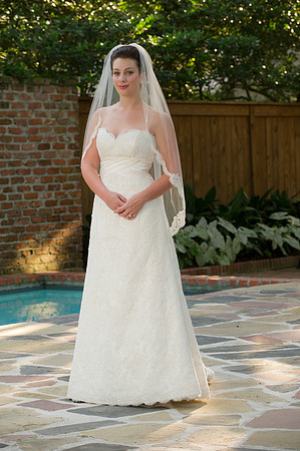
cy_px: 226
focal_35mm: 120
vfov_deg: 17.1
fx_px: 1503
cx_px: 150
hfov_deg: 11.4
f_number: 5
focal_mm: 120
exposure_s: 1/80
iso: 400
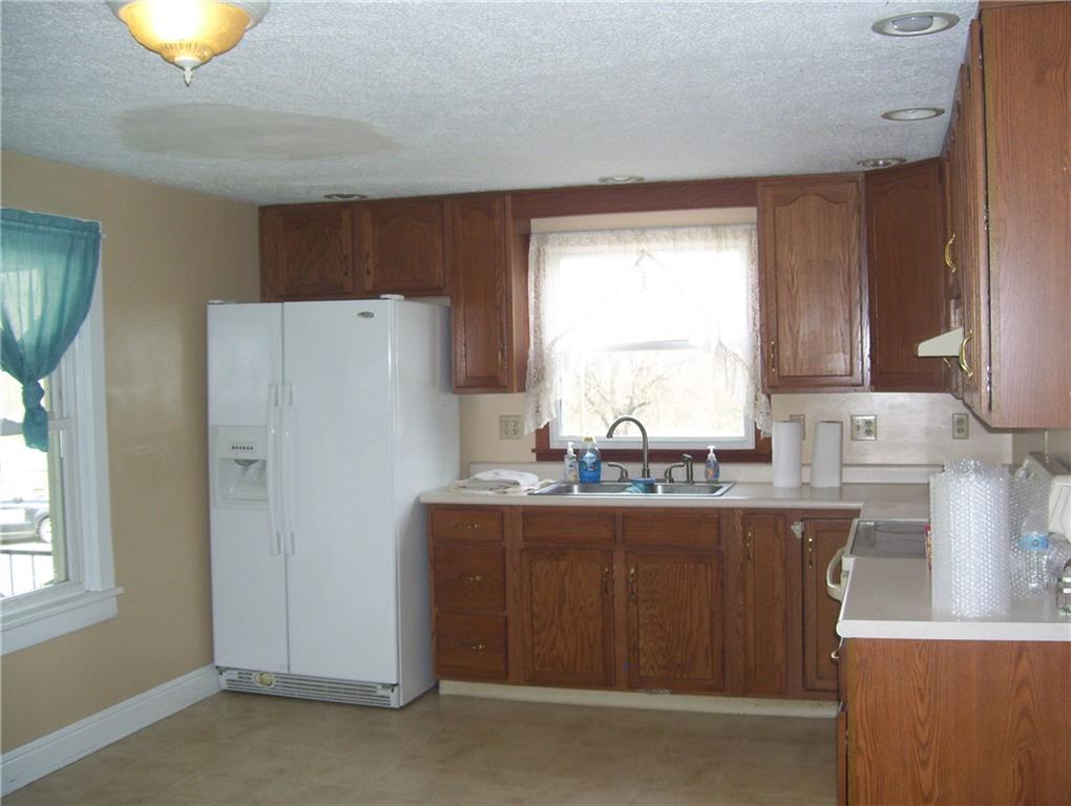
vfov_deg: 39.7
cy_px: 403
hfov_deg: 51.3
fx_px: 1115
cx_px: 536
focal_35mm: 36
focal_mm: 6
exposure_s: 1/60
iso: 125
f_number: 2.7
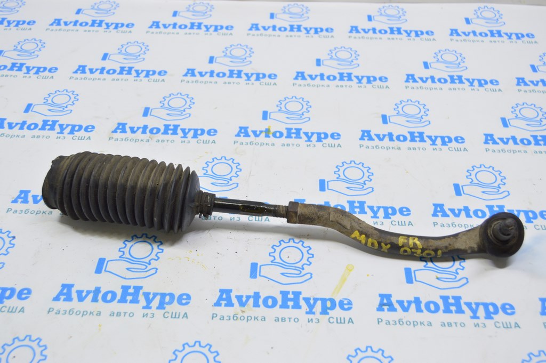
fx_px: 636
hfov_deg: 46.4
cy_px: 182
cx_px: 273
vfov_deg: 31.8
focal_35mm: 42
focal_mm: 28
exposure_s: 1/20
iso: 400
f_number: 5.6
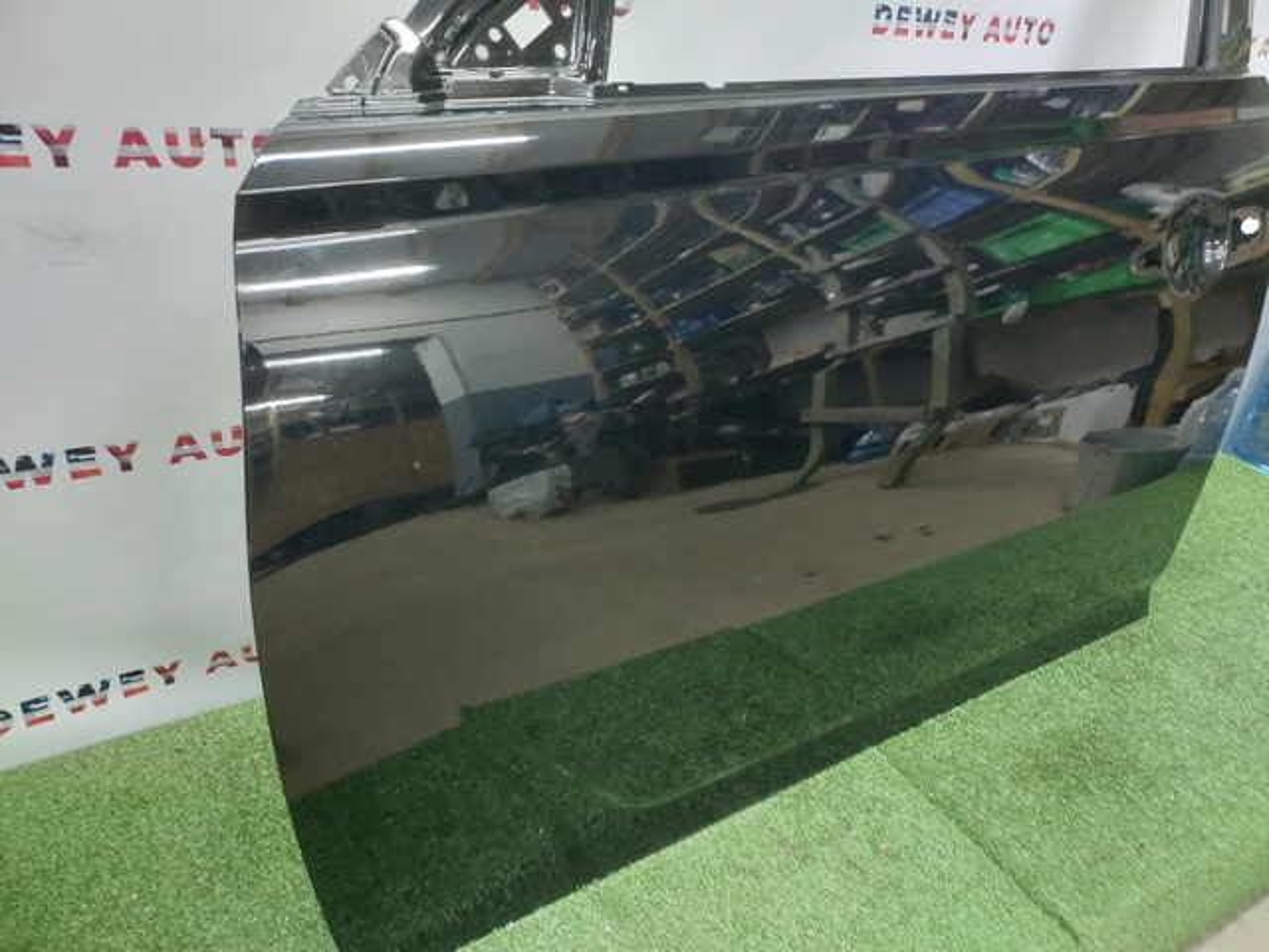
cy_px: 476
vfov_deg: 49.7
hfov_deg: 63.4
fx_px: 1026
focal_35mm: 28
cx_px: 634
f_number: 1.8
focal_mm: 5.32
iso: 640
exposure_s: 1/24
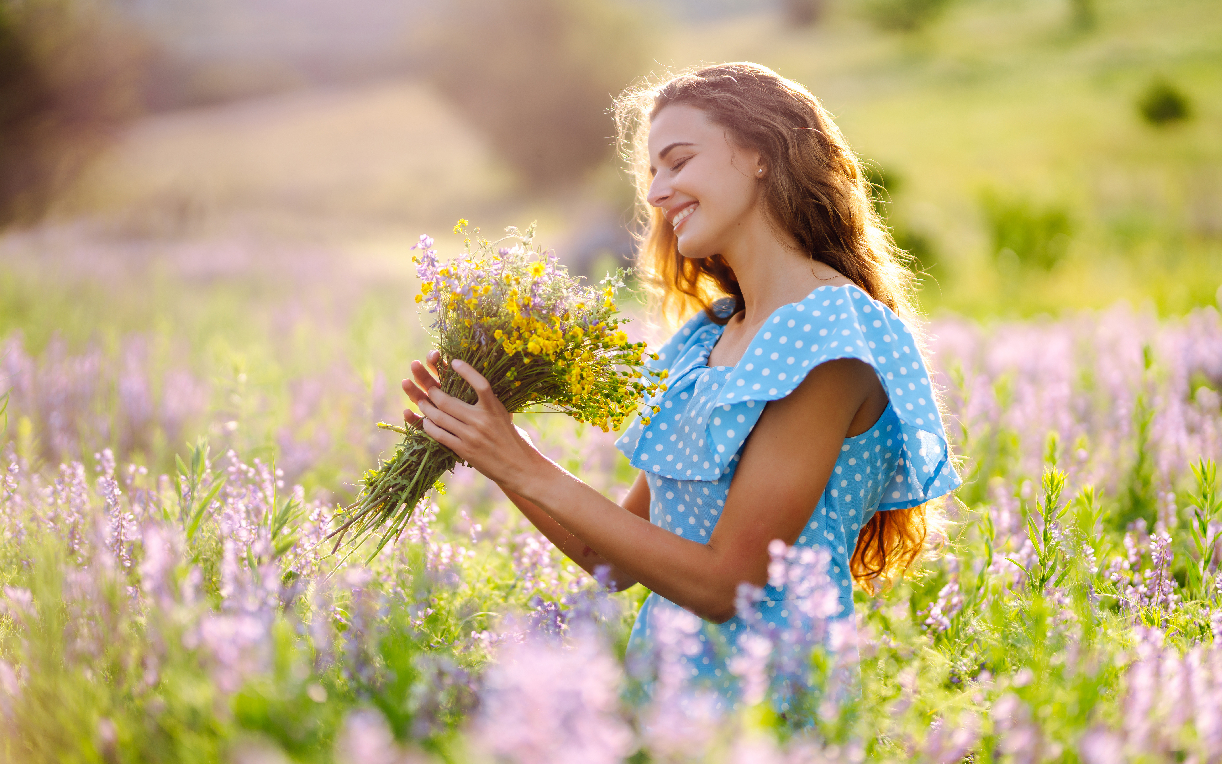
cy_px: 380
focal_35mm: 87
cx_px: 613
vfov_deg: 15.0
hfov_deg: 23.8
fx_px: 2898
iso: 100
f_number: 1.4
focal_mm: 85
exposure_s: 1/2000
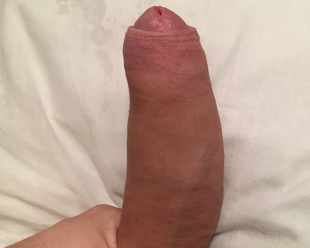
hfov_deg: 50.0
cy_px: 135
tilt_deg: -10.8
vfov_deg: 41.1
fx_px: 330
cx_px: 185
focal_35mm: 36
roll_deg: +3.8
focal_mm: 4.15
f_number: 2.2
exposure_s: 1/33
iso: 200
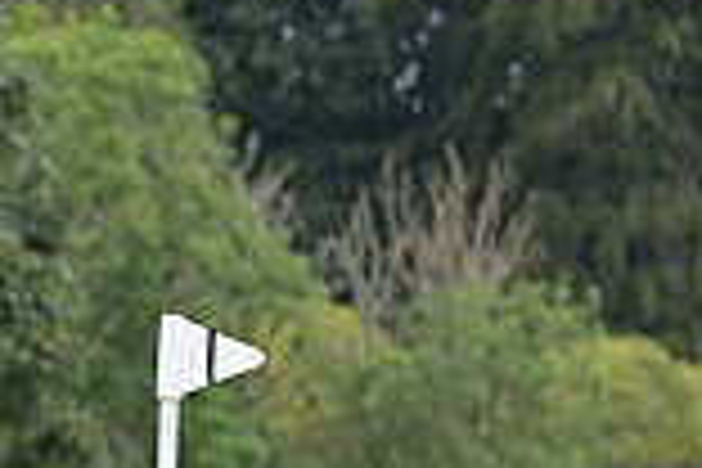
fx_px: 14487
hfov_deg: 2.8
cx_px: -567
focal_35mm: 743
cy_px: 731
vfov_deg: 1.8
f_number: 5.6
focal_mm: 200
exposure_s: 1/1250
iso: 1100
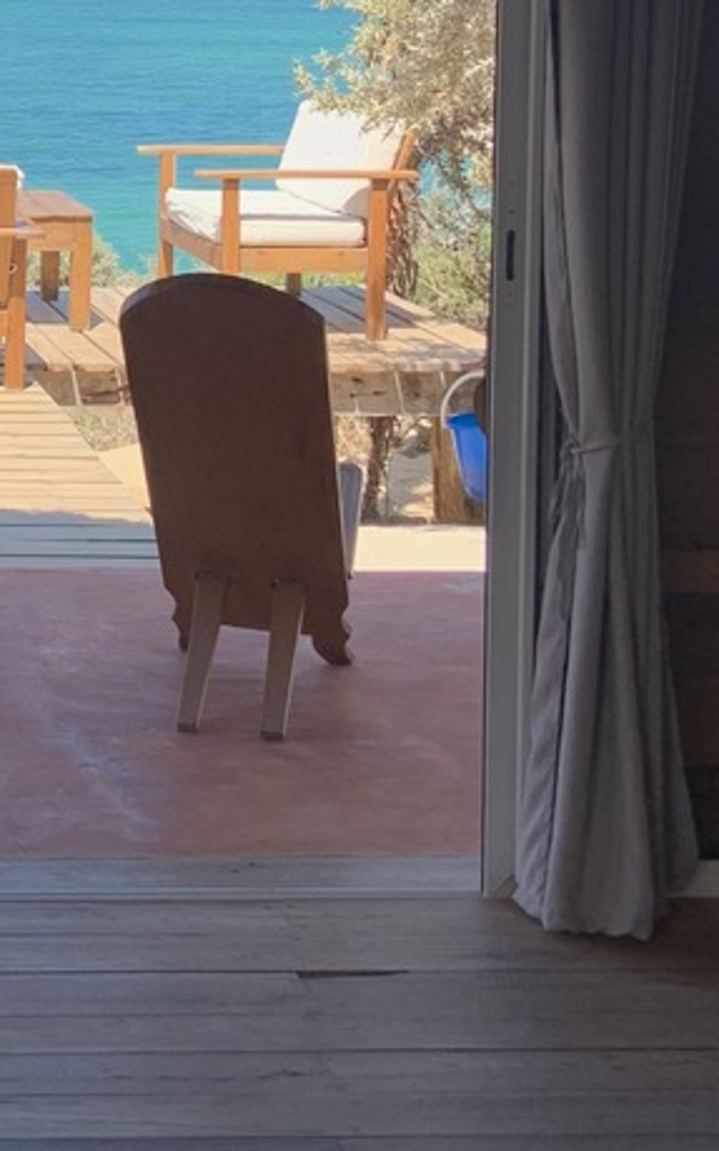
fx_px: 2507
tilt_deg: -4.0
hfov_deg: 15.4
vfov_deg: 25.2
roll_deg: +0.4
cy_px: 162
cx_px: -276
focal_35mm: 80
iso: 25
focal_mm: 4.25
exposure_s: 1/911
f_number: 1.8
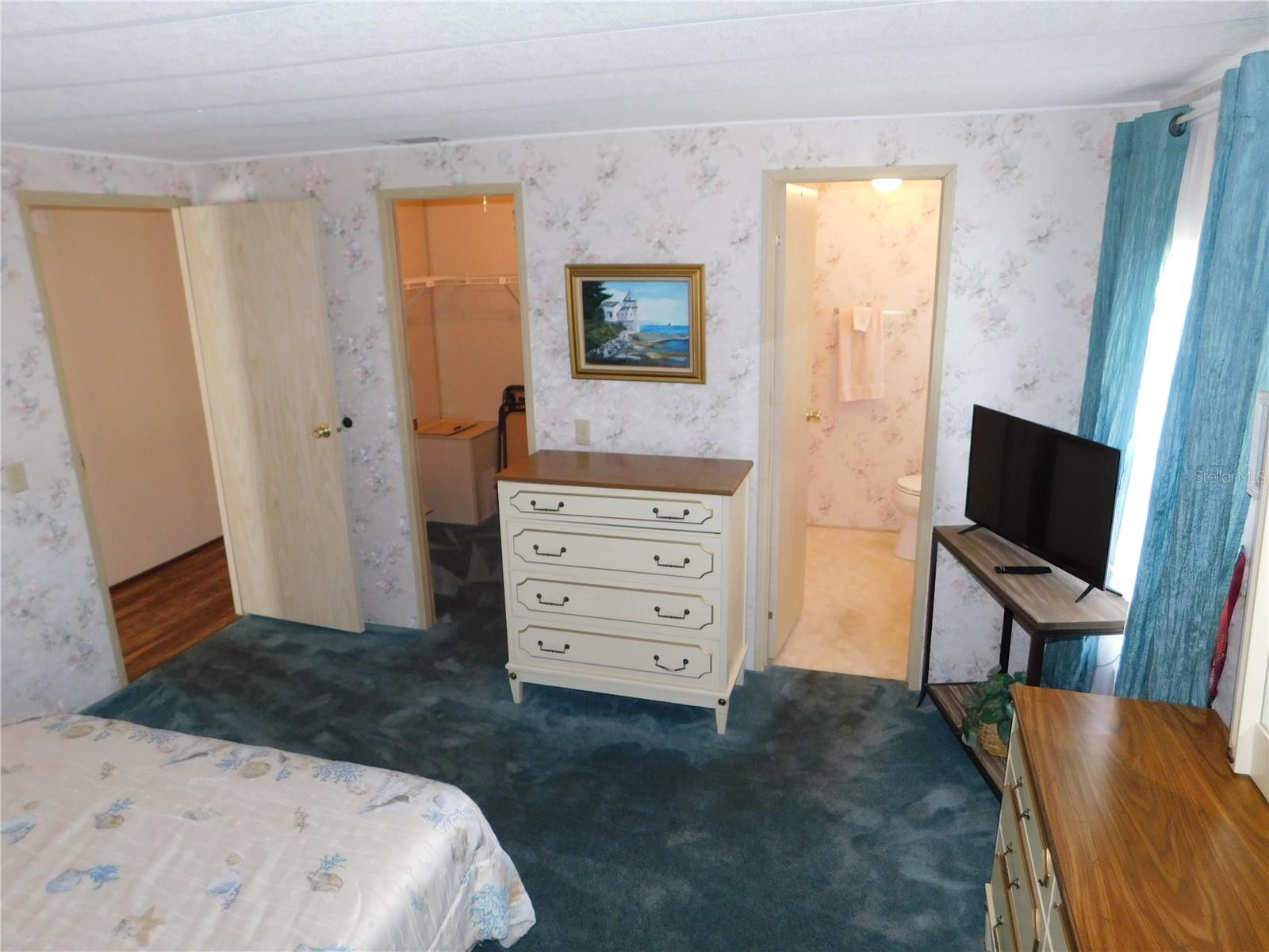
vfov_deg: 58.9
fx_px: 843
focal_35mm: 23
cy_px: 476
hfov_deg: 73.9
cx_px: 634
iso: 200
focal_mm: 4
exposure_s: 1/30
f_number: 3
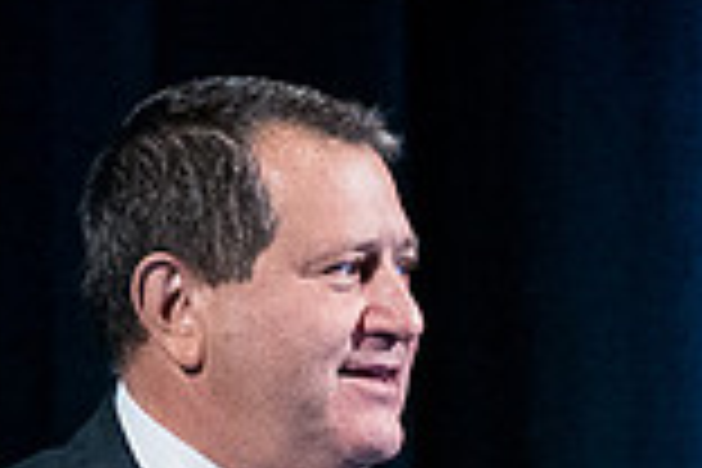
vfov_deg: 2.2
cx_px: 477
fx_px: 11972
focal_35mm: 614
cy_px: 839
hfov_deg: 3.4
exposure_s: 1/200
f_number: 3.5
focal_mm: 110
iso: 6400
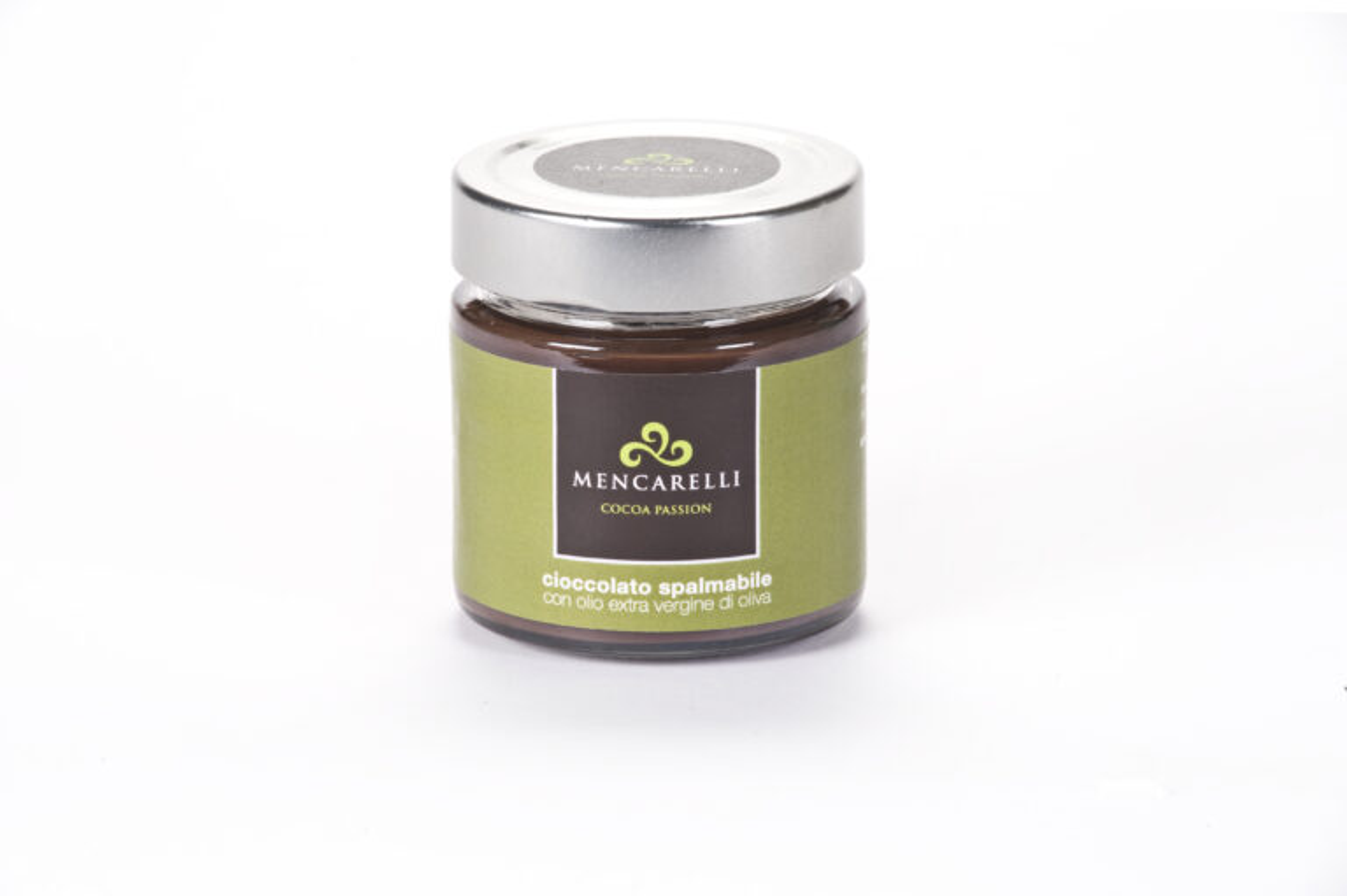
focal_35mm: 170
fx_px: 6357
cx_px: 674
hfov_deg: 12.1
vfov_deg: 8.1
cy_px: 448
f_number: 22
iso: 125
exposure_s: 1/125
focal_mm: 170
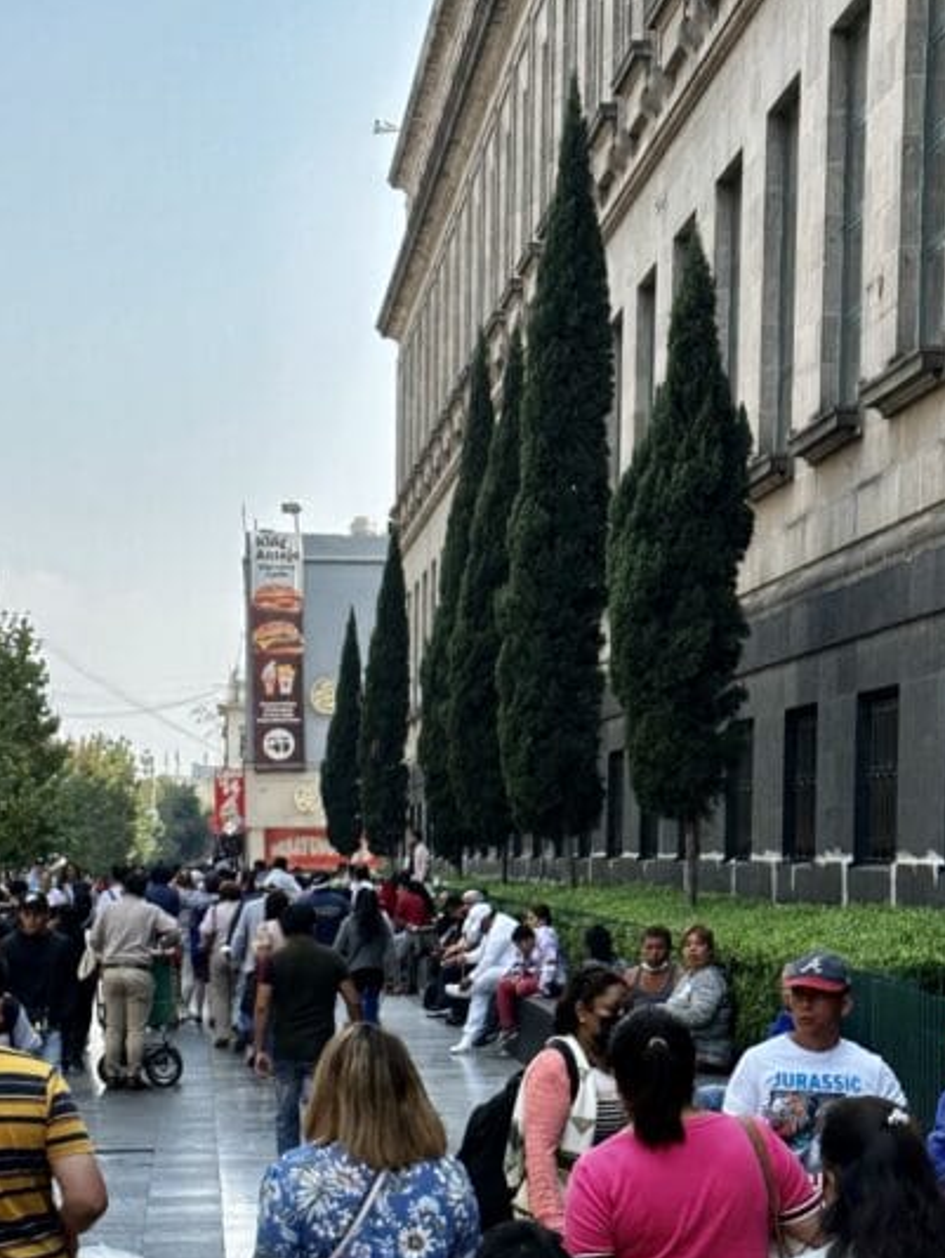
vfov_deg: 21.1
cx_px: 332
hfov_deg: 16.0
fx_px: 3346
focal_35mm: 92
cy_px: 928
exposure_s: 1/864
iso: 64
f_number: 1.78
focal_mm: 6.86
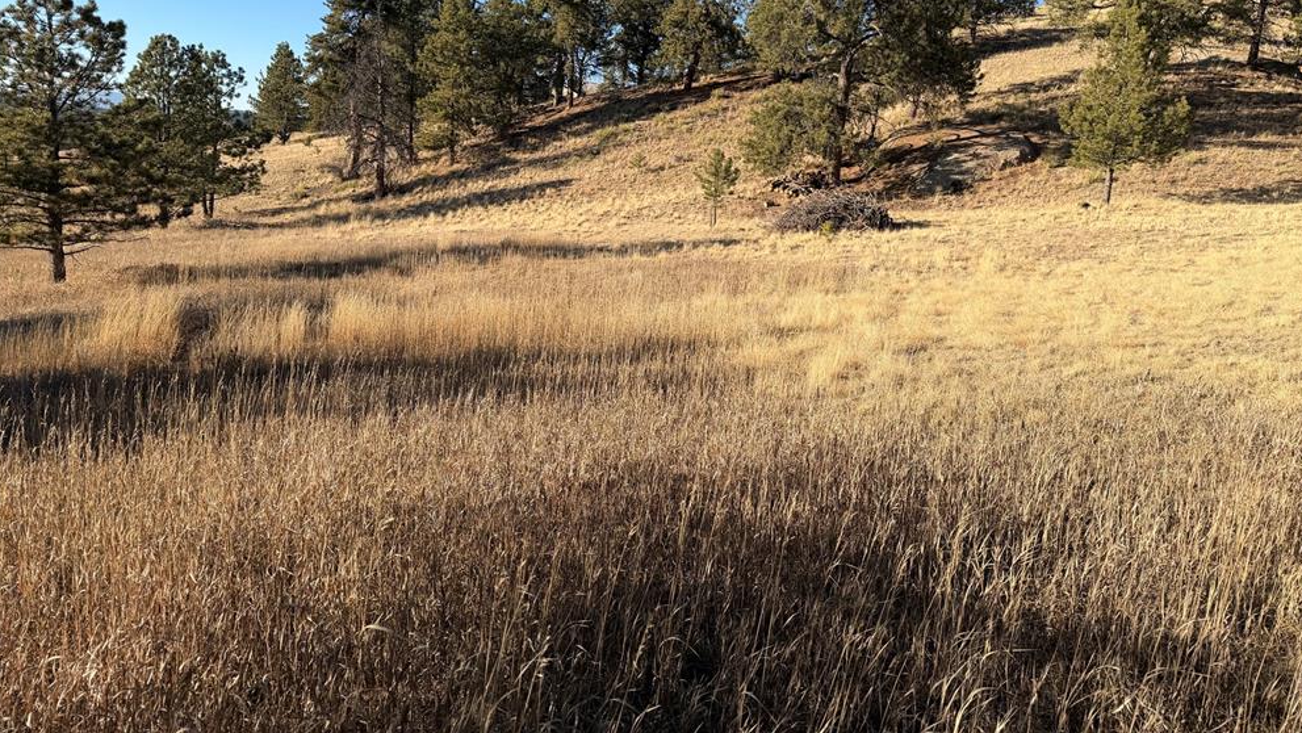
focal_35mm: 27
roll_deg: -2.8
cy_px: 271
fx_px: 932
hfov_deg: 69.8
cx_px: 669
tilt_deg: -6.4
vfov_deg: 42.6
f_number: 1.78
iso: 80
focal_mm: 6.76
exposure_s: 1/2703
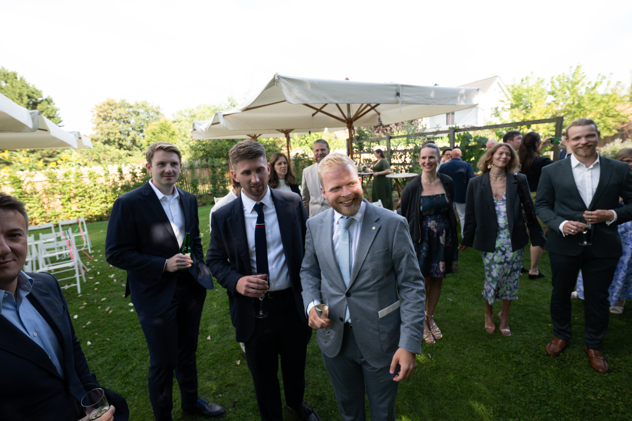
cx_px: 316
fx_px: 298
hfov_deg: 93.3
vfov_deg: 70.4
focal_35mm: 17
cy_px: 210
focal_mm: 17
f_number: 4.5
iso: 200
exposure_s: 1/125
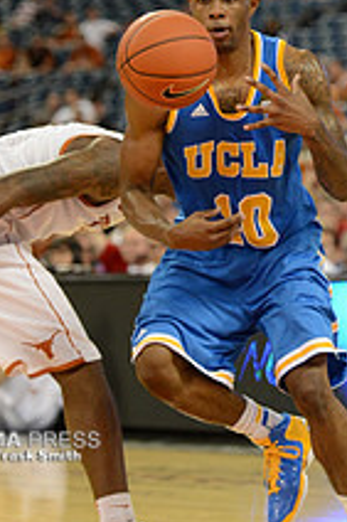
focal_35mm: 208
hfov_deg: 6.6
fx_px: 3012
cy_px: 222
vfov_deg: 9.9
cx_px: 283
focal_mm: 98
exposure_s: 1/1250
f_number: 2.8
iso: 3200
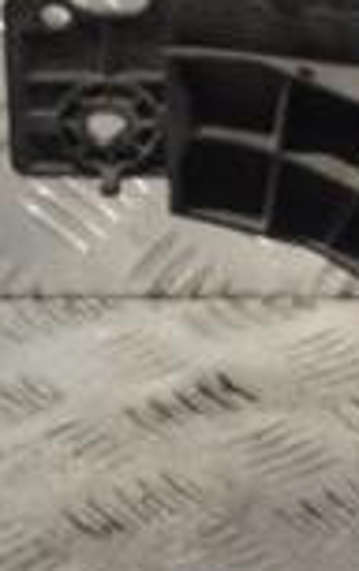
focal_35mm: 252
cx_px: 995
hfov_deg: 5.0
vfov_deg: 8.3
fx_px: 3934
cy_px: 175
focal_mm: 42
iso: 200
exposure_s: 1/30
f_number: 5.3
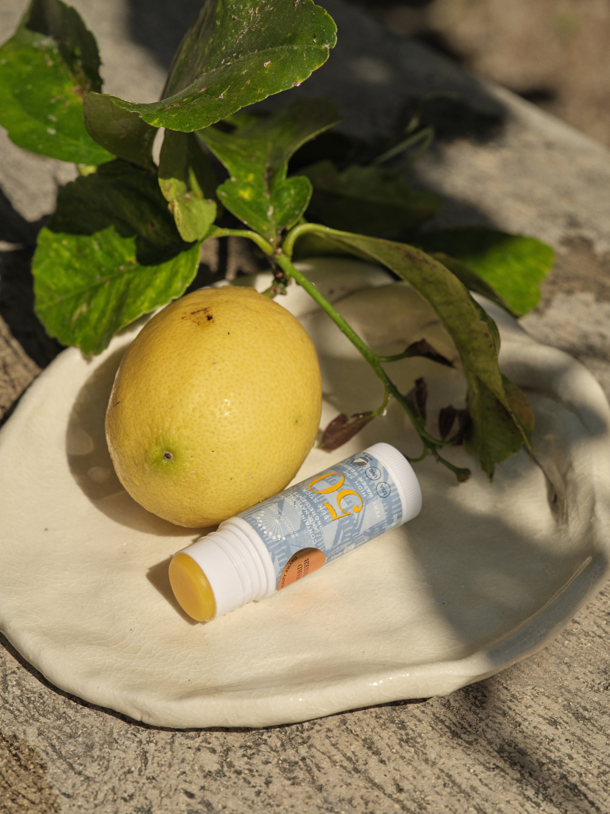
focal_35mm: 95
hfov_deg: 15.6
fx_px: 2232
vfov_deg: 20.7
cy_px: 407
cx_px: 305
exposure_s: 1/450
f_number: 11
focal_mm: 120
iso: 200
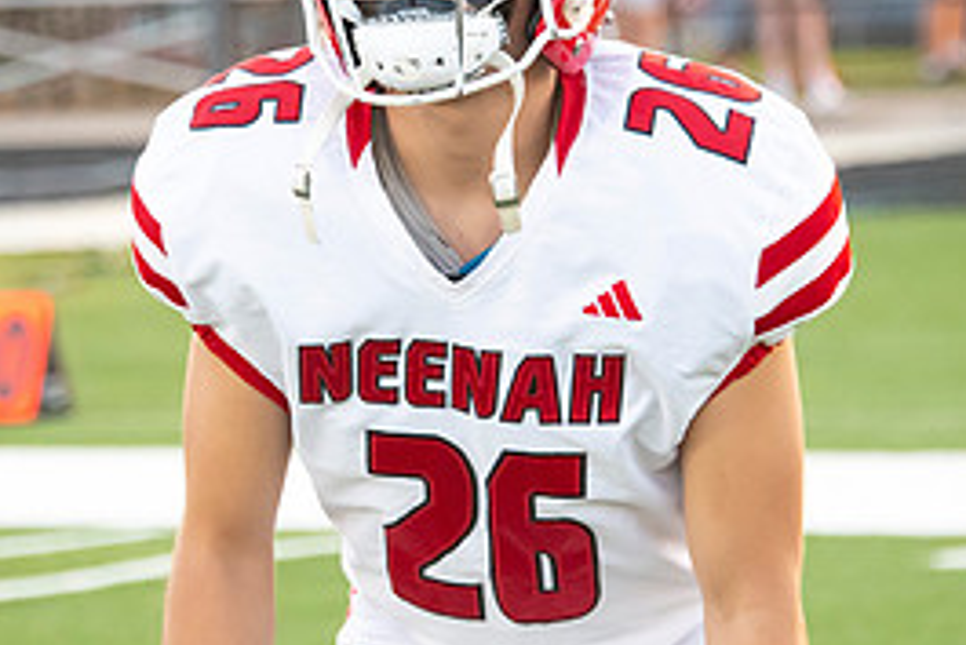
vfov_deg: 3.7
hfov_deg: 5.5
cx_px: 441
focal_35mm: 372
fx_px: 9987
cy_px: 337
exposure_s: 1/800
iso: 4000
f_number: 5.6
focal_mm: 170
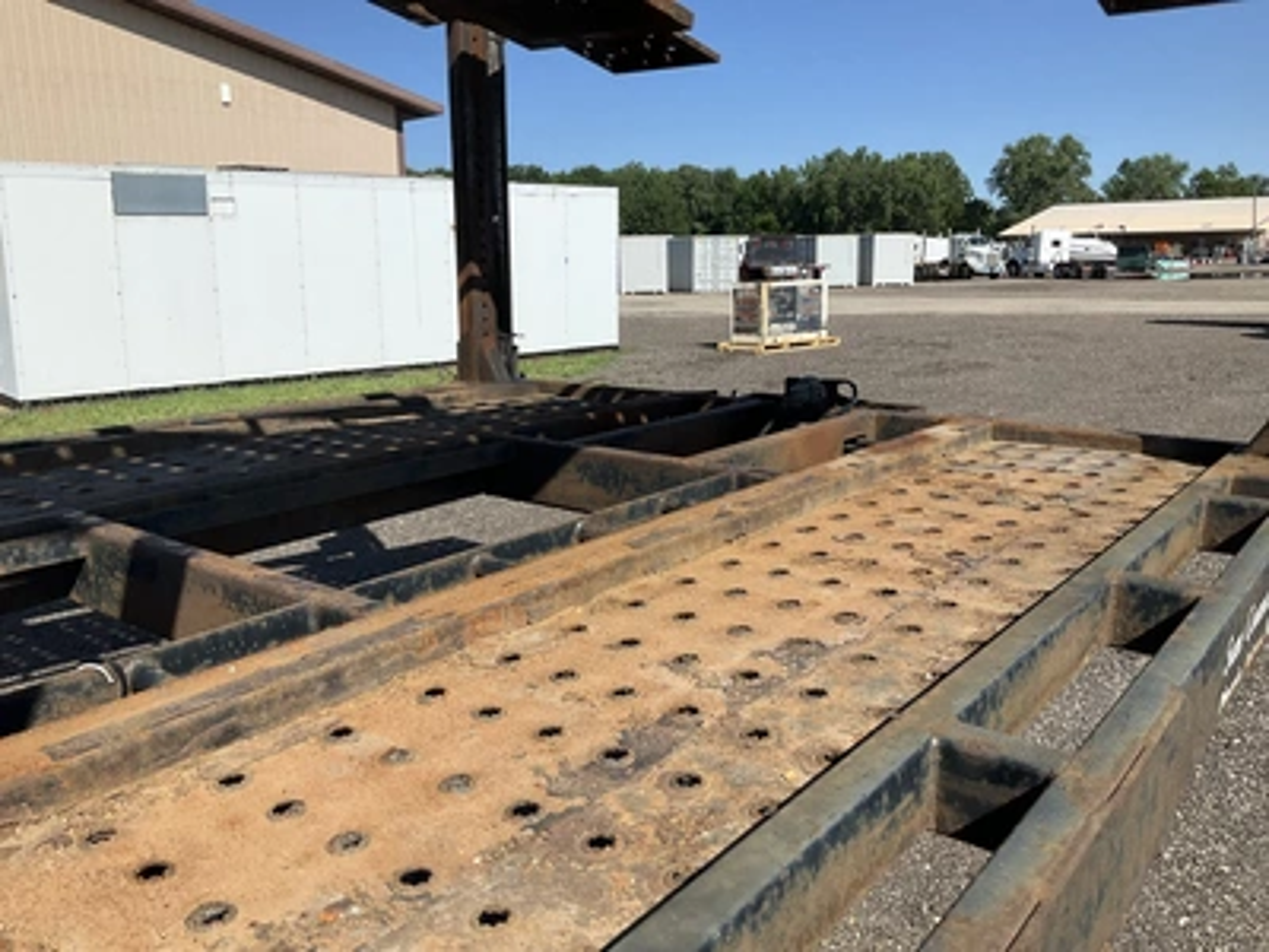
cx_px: 634
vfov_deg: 48.2
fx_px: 1063
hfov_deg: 61.7
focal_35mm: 29
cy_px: 476
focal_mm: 3
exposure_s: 1/2227
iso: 25
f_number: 1.8
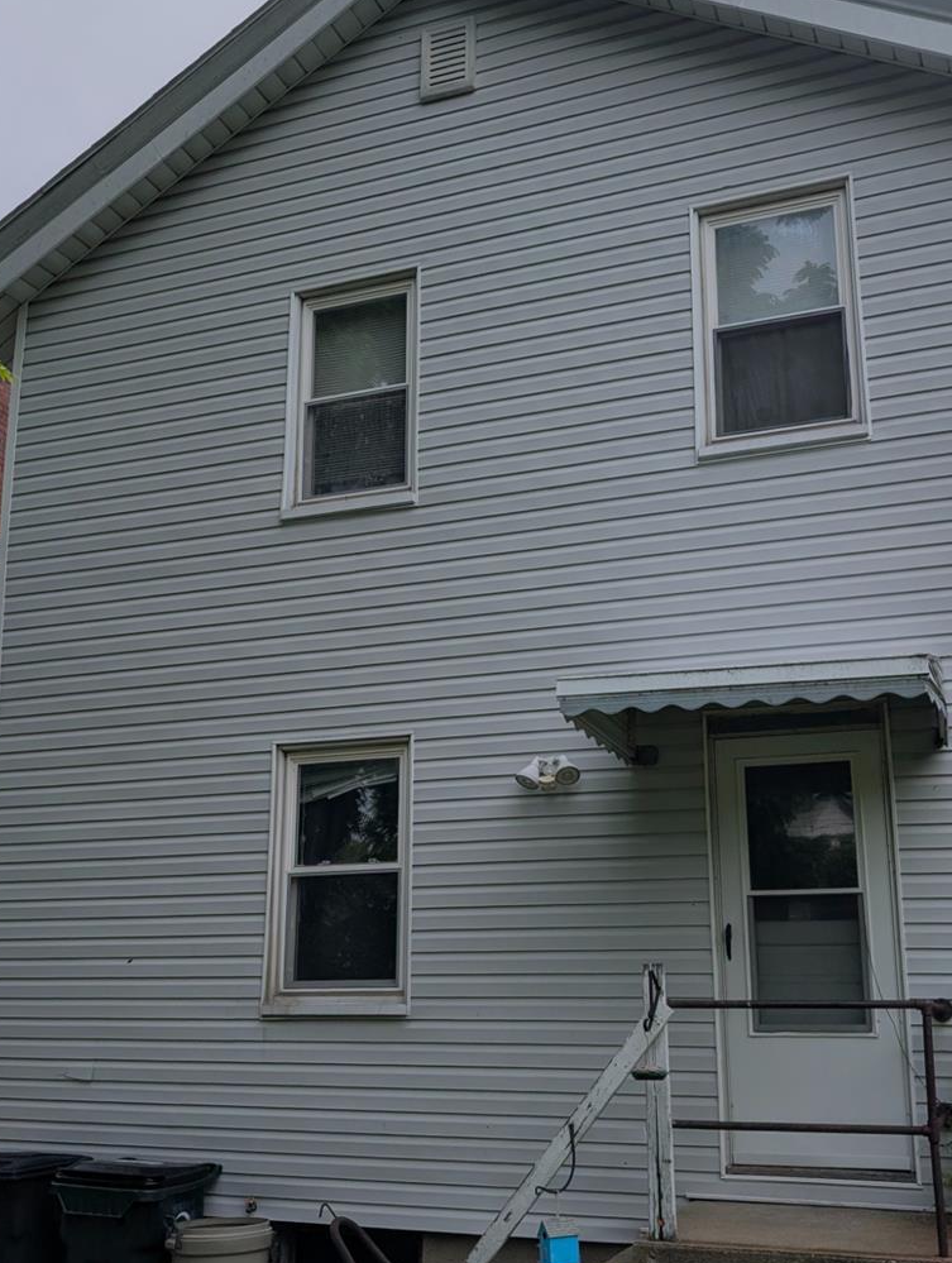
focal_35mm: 36
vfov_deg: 51.2
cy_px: 669
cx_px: 492
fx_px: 1316
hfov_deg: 39.8
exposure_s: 1/4292
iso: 21
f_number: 1.68
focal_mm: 6.9
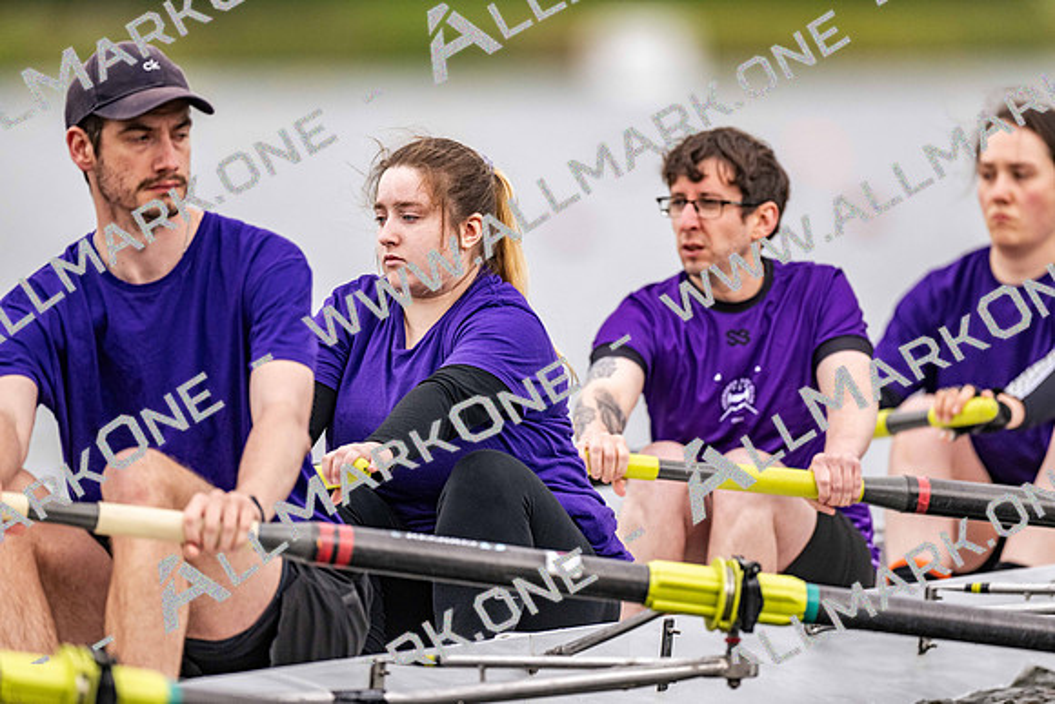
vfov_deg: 2.3
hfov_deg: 3.4
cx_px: 528
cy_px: 352
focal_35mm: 600
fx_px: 17587
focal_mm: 600
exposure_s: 1/2500
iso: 1400
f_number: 4
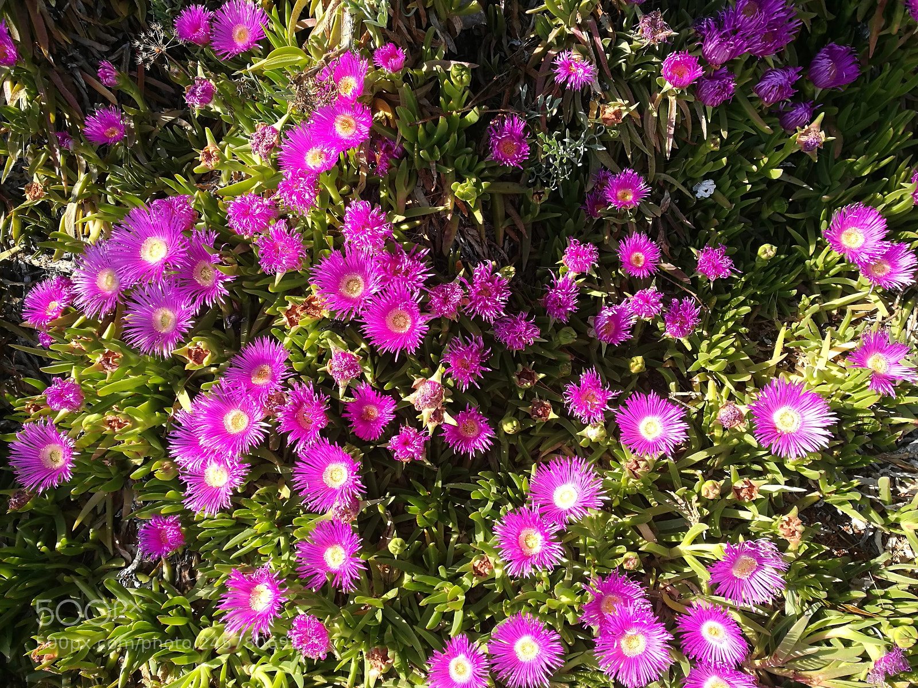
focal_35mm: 27
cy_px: 344
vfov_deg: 51.4
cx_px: 459
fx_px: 716
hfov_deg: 65.3
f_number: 2.2
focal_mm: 4.5
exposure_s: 1/430
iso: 50
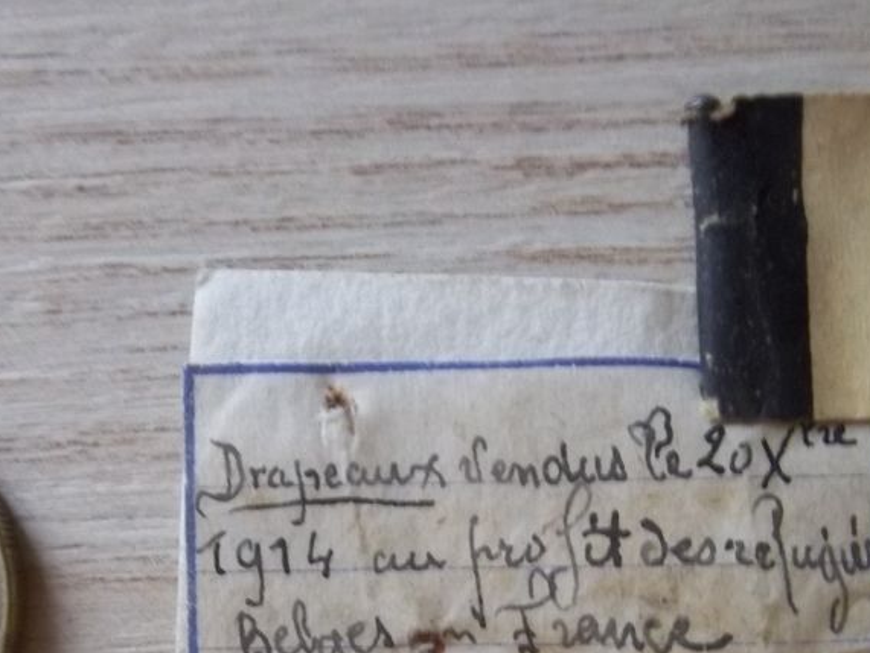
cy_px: 521
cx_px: 434
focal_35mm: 49
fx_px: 1232
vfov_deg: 29.1
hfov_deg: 38.9
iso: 248
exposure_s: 1/8
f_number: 3.5
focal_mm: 5.05
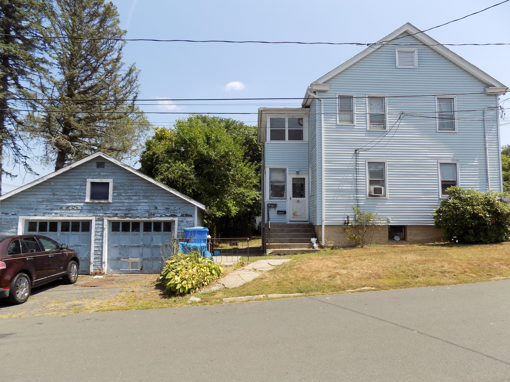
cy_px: 197
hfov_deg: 71.6
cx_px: 255
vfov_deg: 56.8
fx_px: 354
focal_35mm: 24
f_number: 3.1
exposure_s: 1/640
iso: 80
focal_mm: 4
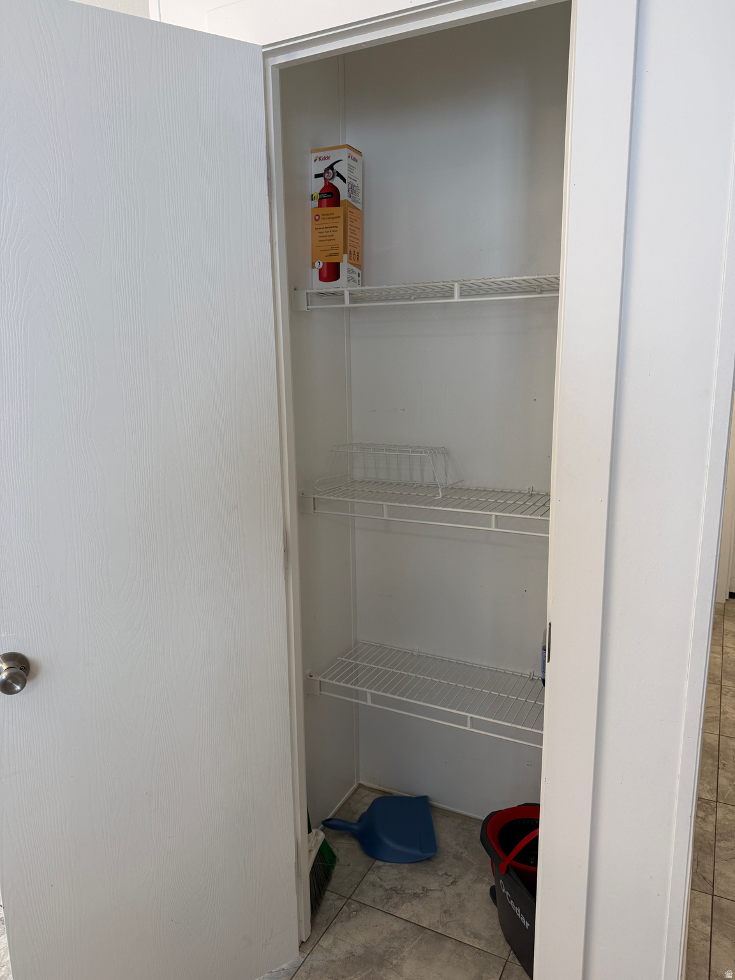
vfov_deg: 71.6
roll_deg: +0.9
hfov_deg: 56.8
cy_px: 490
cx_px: 368
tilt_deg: -11.1
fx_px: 679
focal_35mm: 24
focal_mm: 6.76
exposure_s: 1/120
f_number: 1.78
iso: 125
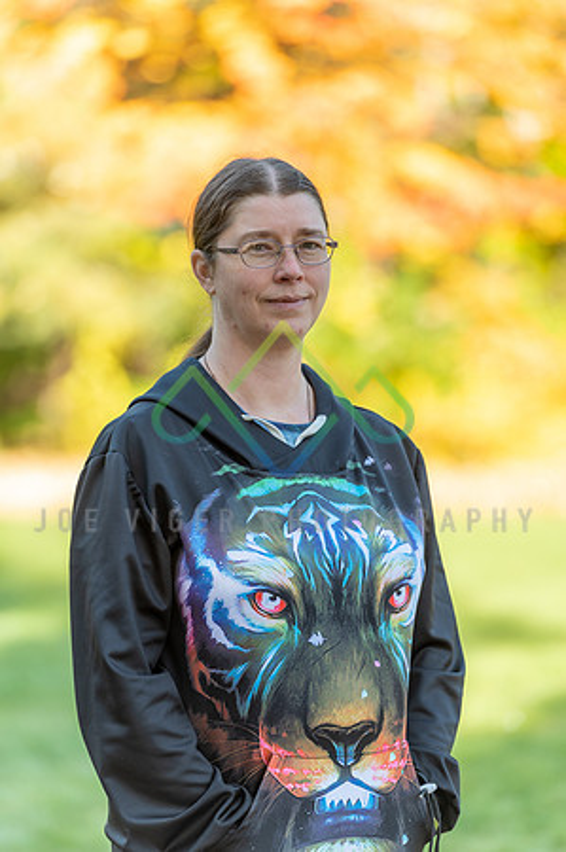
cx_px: 283
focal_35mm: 200
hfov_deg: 6.9
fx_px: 4727
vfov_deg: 10.3
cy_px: 426
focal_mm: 200
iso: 100
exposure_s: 1/200
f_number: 4
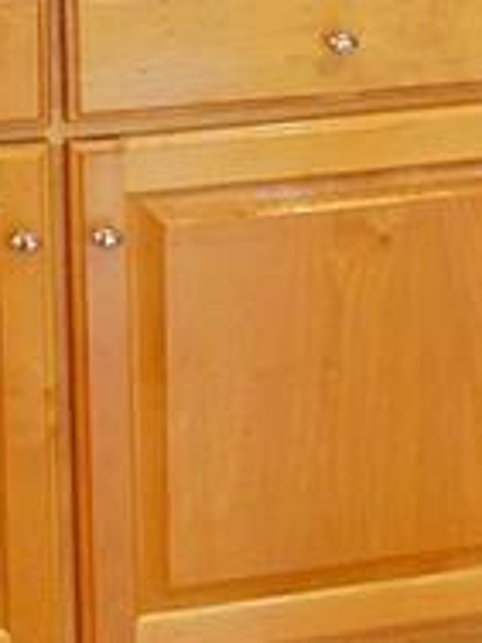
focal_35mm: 130
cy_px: -383
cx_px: 205
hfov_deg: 11.4
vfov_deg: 14.0
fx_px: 2414
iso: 1000
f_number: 4
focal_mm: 22
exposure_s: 1/30
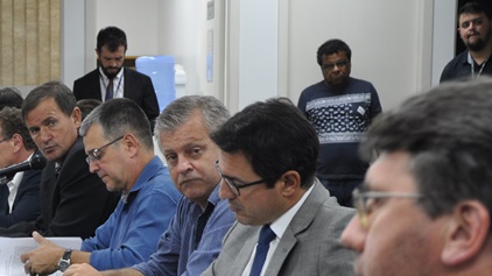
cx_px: 10
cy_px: 352
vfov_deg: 9.0
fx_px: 1738
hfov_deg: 15.8
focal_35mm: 133
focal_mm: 35
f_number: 5
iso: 400
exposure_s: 1/25
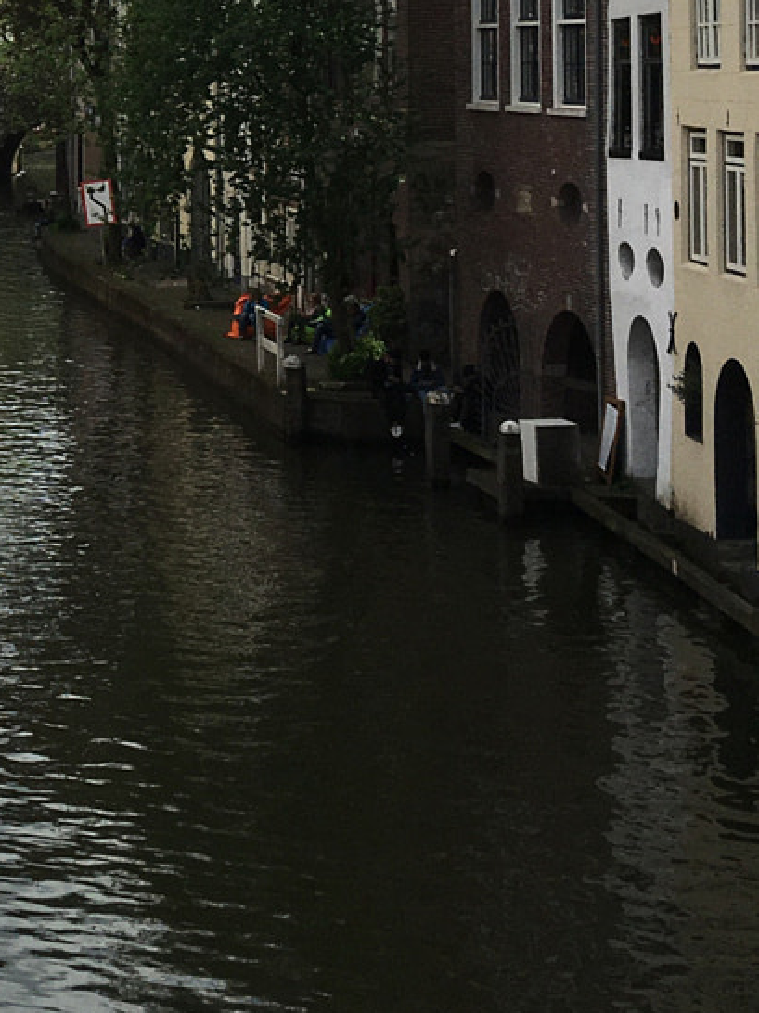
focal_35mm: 85
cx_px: -351
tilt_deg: +2.1
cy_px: -17
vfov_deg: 22.1
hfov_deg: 16.0
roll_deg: -0.6
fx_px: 2487
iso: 25
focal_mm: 4.15
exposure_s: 1/2137
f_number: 2.2
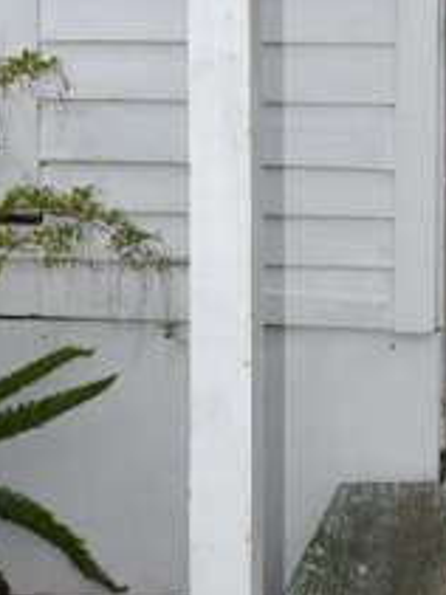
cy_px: -4
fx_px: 2029
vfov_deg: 16.3
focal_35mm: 118
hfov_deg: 12.3
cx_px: 531
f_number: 7.1
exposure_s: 1/200
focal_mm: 24
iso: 100
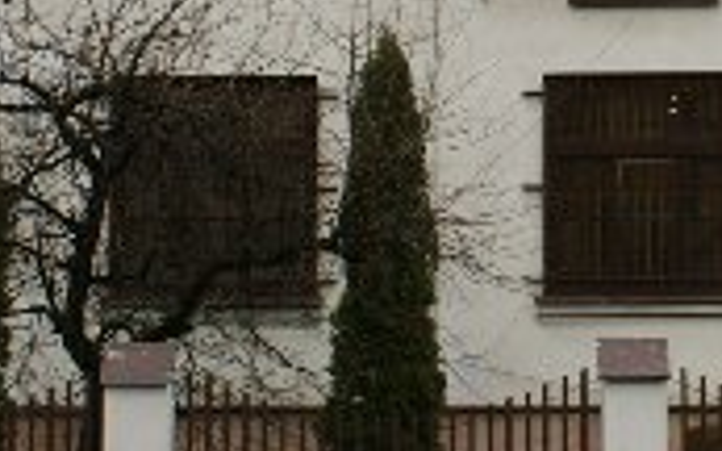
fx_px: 3167
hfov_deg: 12.9
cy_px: -148
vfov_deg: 8.0
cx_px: 655
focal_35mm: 161
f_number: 9
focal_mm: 28
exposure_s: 1/80
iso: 200
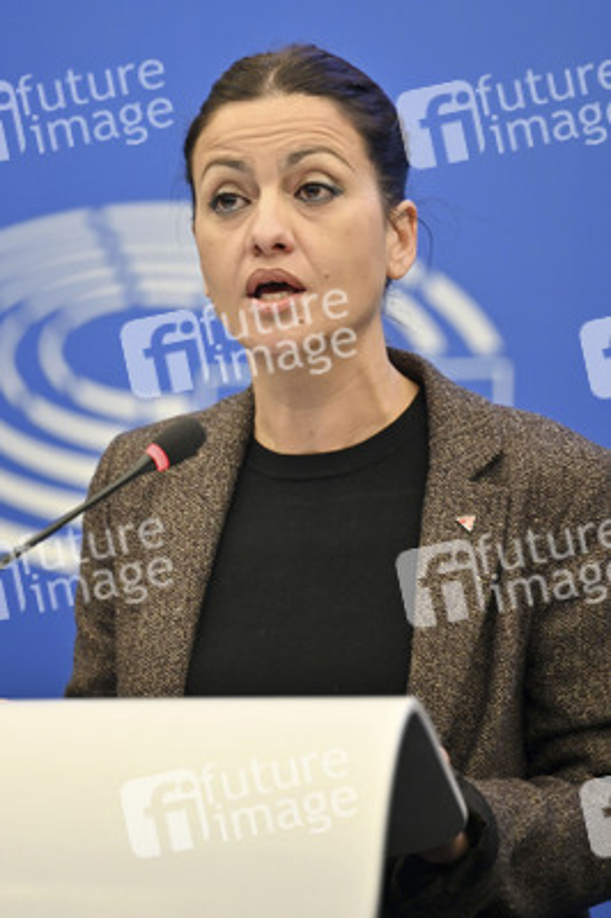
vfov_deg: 11.8
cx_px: 306
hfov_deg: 7.8
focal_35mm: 175
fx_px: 4463
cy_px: 459
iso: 640
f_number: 2.8
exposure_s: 1/160
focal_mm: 175
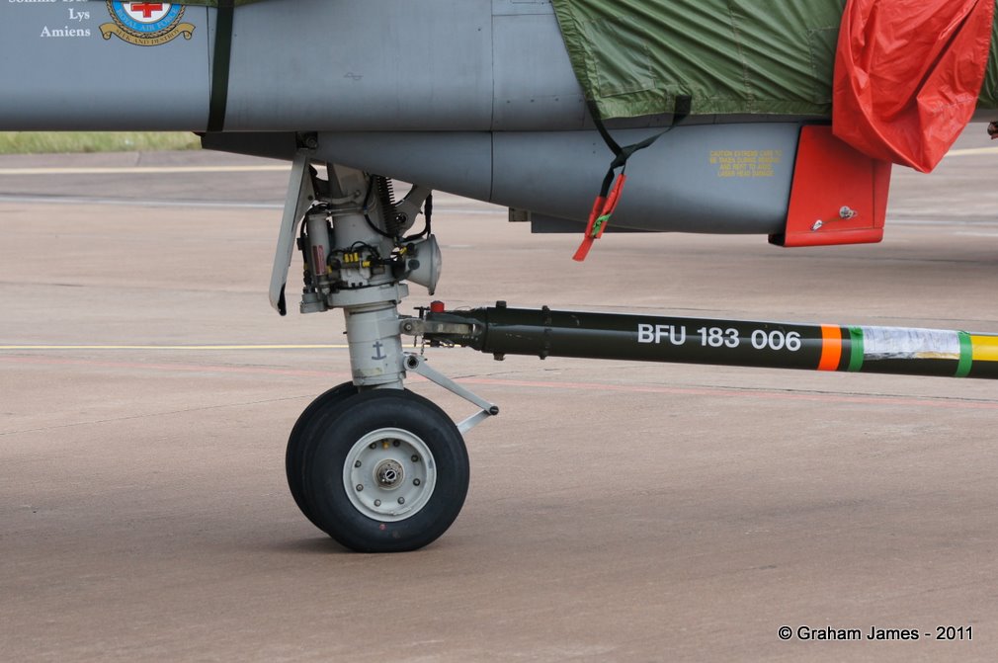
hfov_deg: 10.6
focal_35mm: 195
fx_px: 5400
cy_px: 332
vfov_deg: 7.0
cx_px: 499
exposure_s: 1/200
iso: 500
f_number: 8
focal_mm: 130
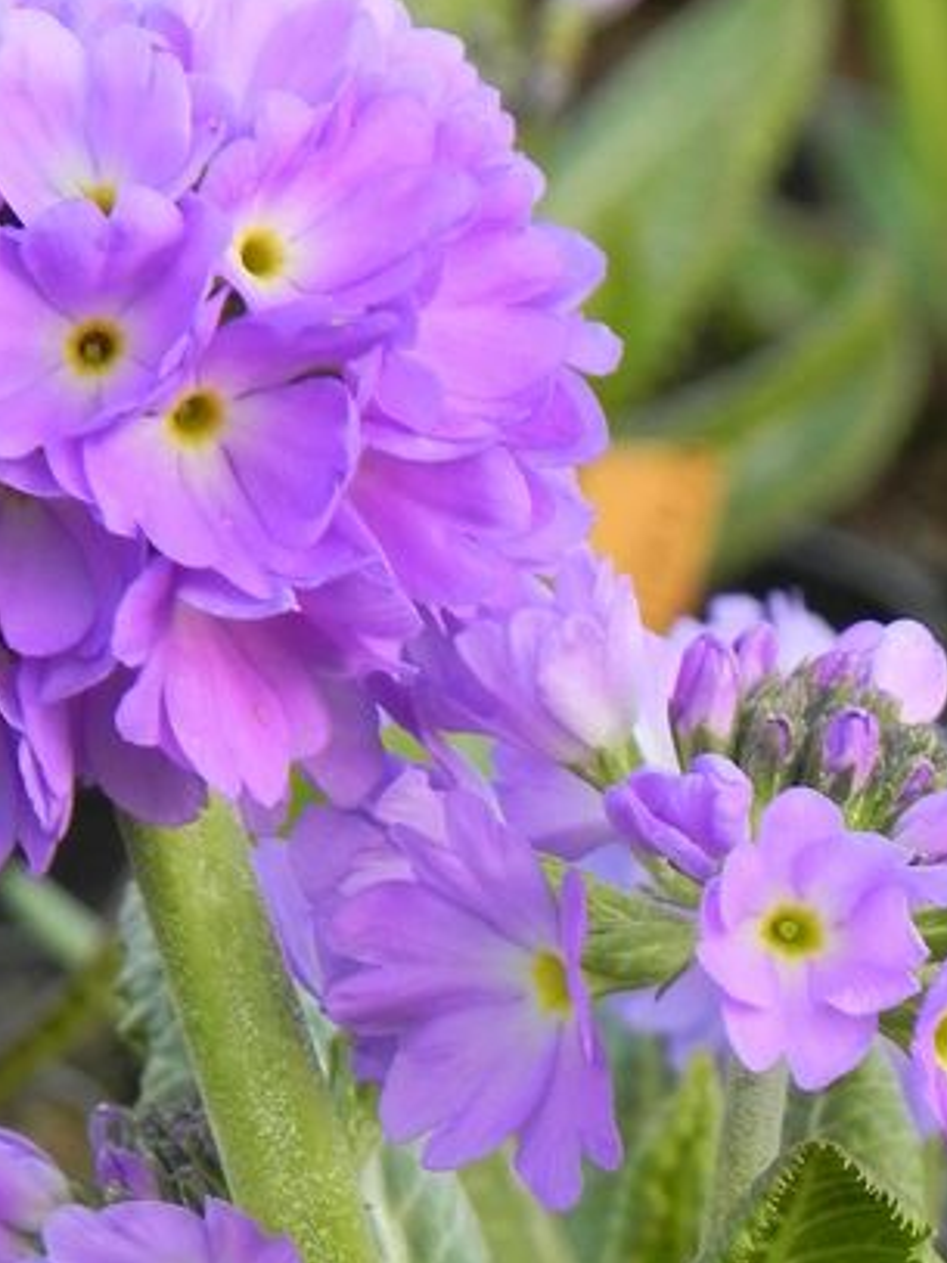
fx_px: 27043
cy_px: 971
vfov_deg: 2.7
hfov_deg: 2.0
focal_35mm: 741
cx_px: 270
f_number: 5
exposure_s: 1/125
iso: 160
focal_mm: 67.2
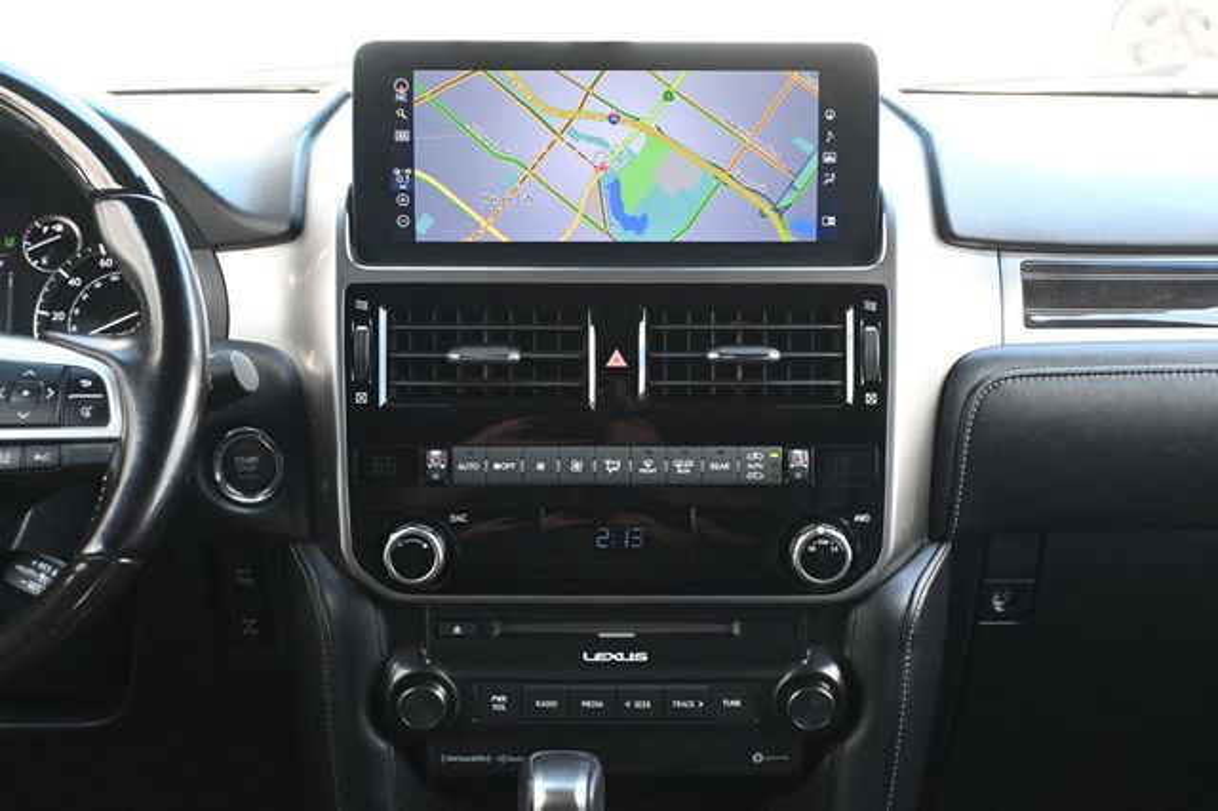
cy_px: 406
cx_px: 609
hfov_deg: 36.0
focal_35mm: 56
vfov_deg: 24.4
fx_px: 1877
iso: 3200
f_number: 5.3
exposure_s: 1/125
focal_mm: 37
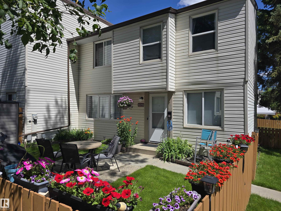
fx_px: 187
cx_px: 140
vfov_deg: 58.9
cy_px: 106
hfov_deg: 73.9
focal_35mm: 23
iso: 12
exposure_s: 1/1030
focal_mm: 6.3
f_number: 1.7
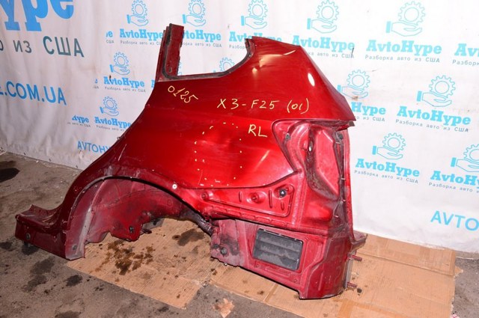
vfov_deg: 43.5
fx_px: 399
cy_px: 159
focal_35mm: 30
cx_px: 240
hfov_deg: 62.0
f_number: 8
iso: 1600
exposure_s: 1/200
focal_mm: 20
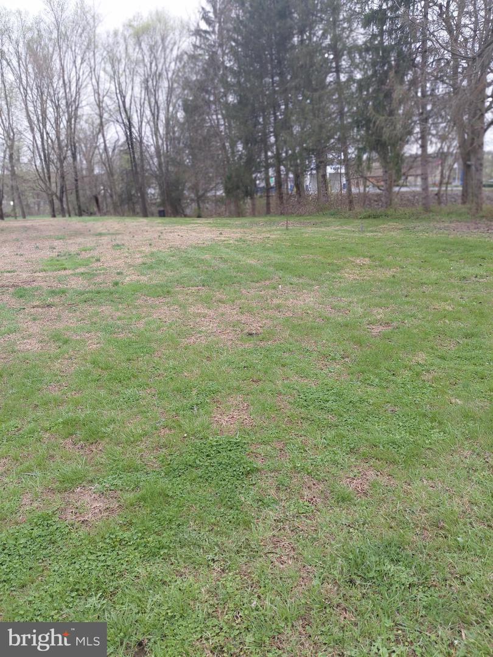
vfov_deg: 69.4
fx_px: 475
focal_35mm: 25
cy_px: 328
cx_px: 246
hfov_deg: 54.9
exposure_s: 1/147
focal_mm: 4.69
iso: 50
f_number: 1.8
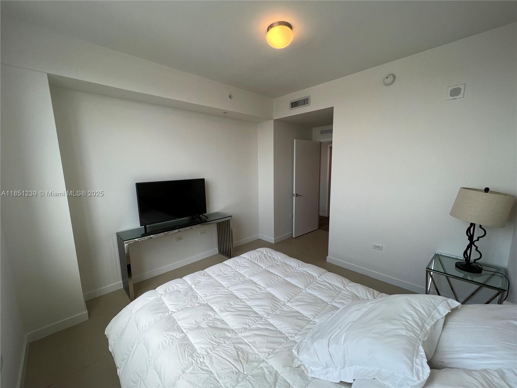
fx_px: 194
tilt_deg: -8.2
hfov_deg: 106.2
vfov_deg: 89.9
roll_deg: +0.8
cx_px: 258
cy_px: 194
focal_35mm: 13
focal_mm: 1.57
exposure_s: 1/122
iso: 50
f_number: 1.8
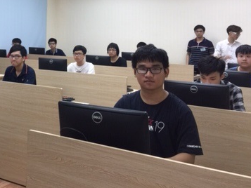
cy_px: 32
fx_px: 377
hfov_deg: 34.9
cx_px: 30
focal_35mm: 52
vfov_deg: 27.4
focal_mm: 4.15
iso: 50
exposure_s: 1/17
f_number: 2.2
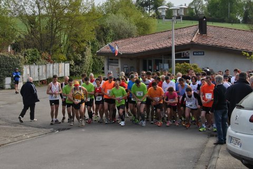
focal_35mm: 39
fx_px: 274
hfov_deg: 49.6
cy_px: 84
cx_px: 126
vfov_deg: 34.2
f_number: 7.1
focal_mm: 26
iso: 100
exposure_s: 1/200
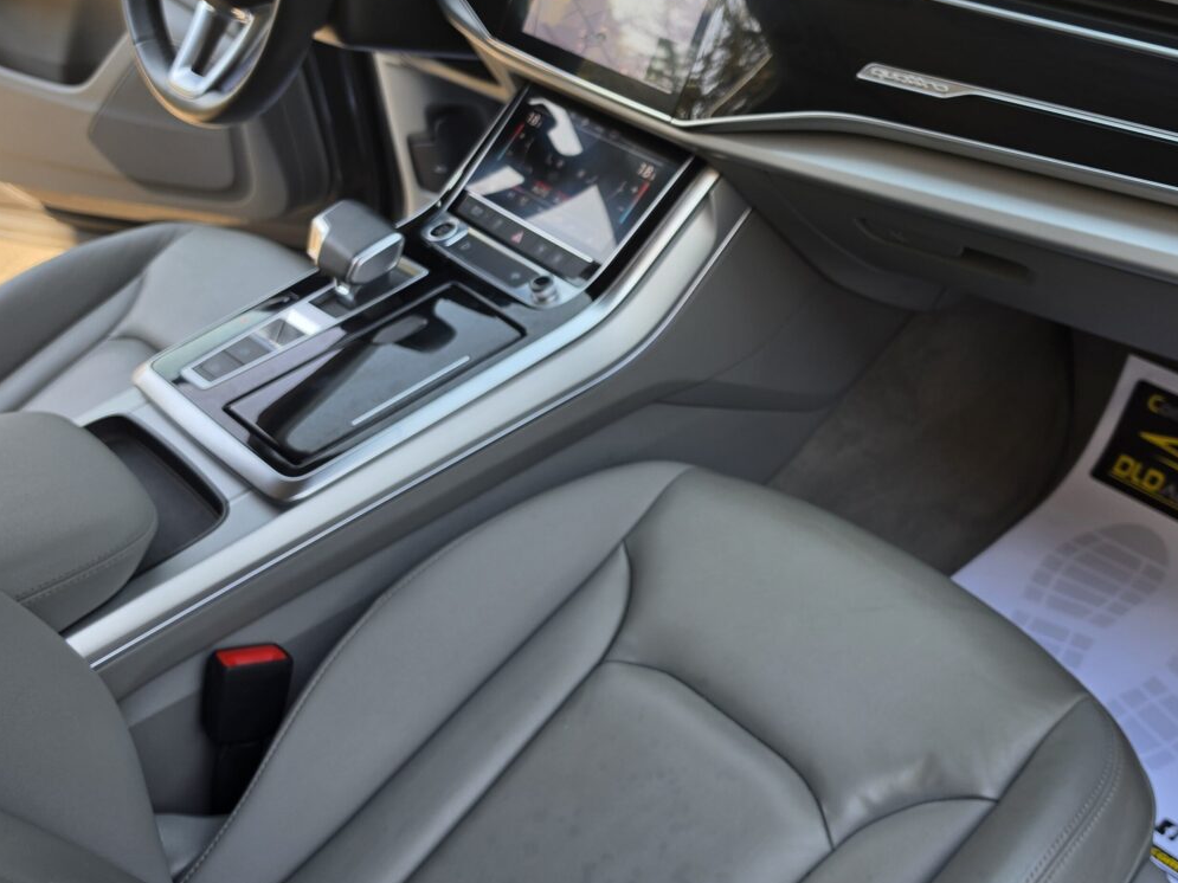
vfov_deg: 38.2
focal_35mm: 37
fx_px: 1259
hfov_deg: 49.8
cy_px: 295
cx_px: 714
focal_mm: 6.5
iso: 10
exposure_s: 1/219
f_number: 1.4
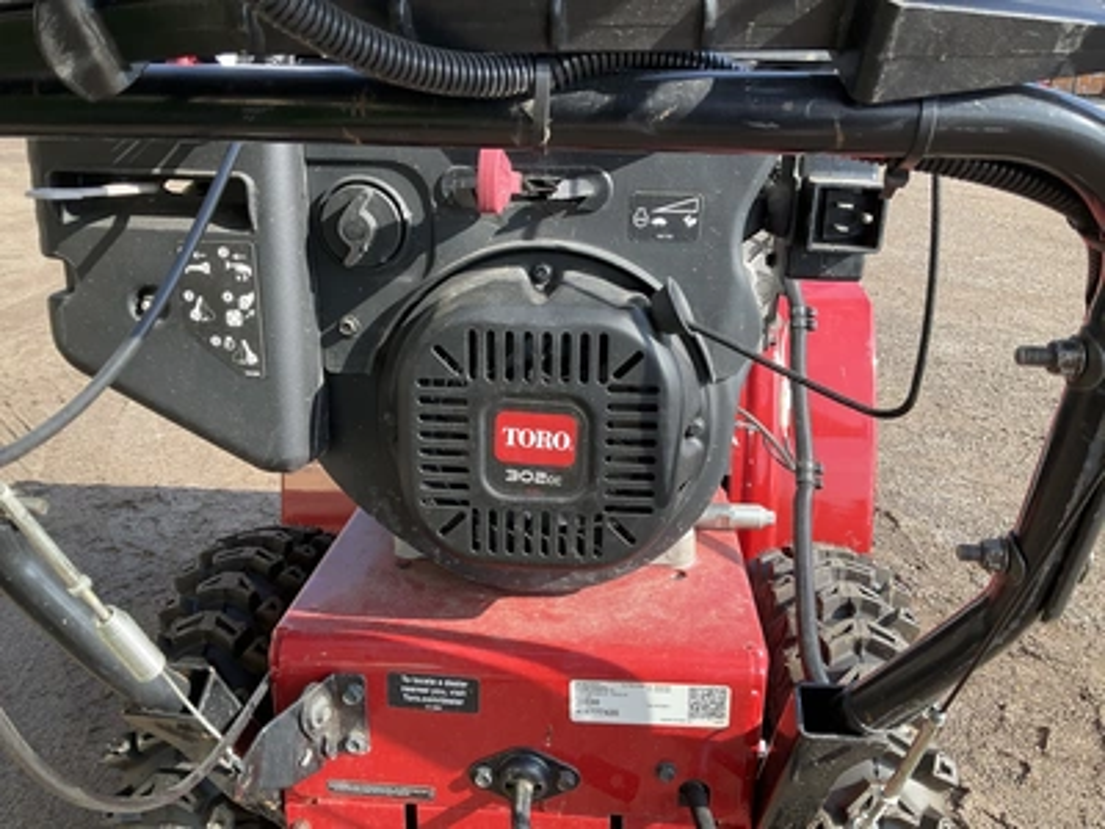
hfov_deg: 61.7
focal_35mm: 29
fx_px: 926
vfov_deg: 48.2
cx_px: 552
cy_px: 414
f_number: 1.8
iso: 25
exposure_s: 1/327
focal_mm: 3
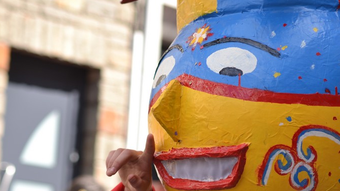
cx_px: 219
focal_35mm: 191
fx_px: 1722
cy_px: 153
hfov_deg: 11.3
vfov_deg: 6.3
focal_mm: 80
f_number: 2.8
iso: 100
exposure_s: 1/400
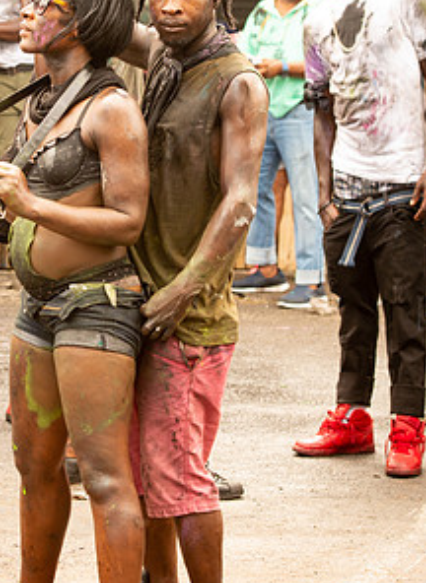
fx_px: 2873
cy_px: 169
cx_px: 82
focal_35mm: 172
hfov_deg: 8.5
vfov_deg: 11.6
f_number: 5.6
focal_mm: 75
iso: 560
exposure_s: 1/160
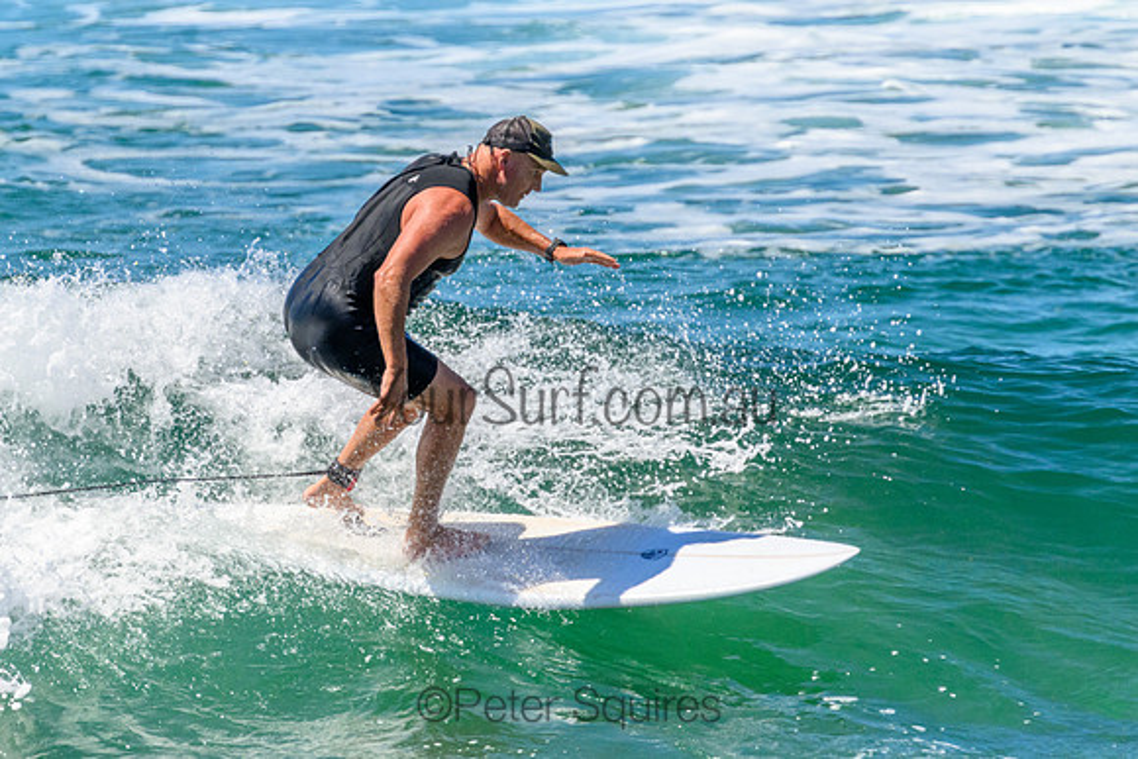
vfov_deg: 1.3
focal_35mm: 1050
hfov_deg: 2.0
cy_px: 268
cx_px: 531
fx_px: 33199
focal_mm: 800
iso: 1100
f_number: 11
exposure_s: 1/2000
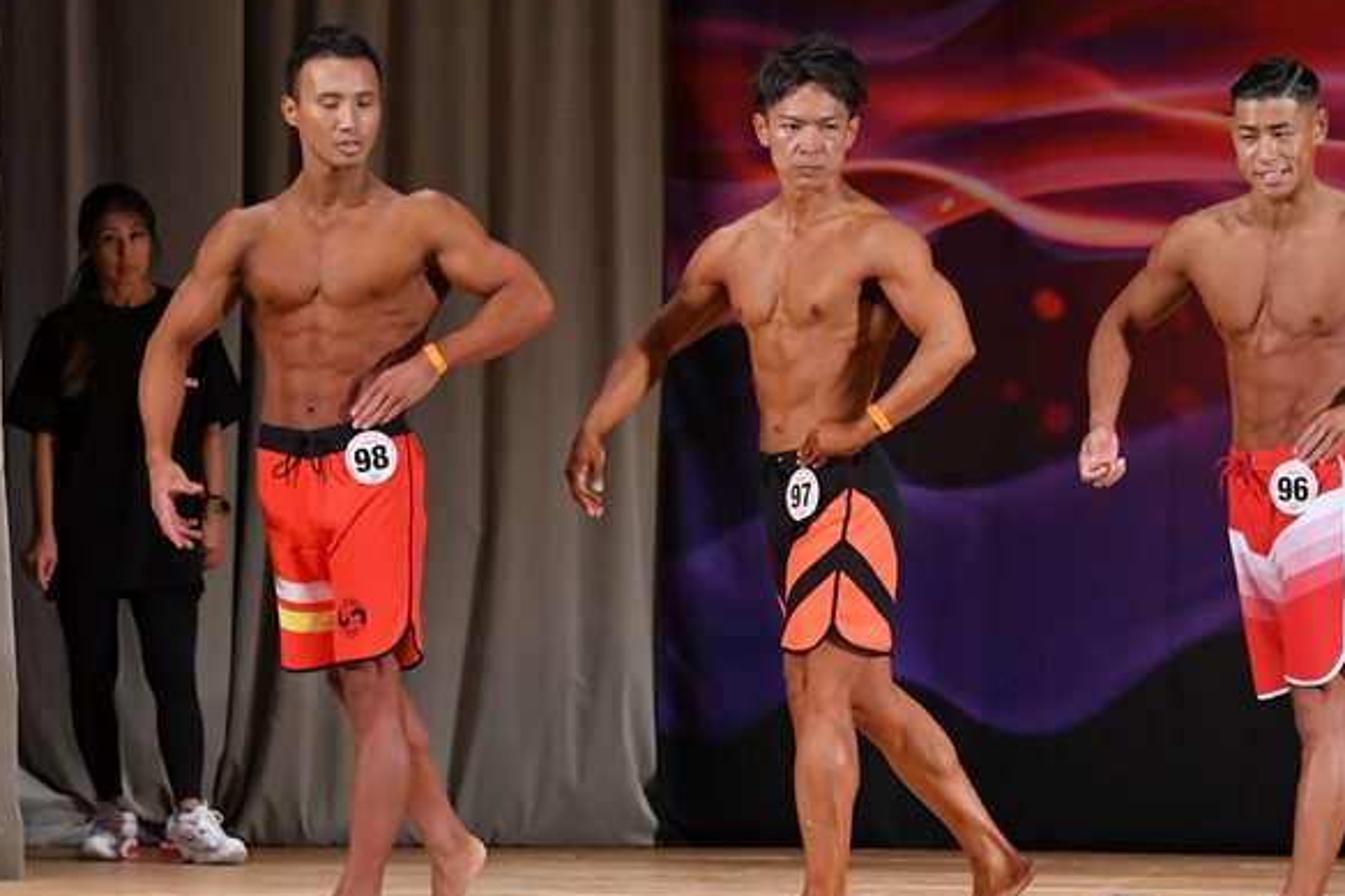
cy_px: 456
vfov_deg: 4.8
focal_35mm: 288
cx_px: 731
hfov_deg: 7.2
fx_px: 10756
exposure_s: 1/400
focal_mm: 145
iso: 3200
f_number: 5.6
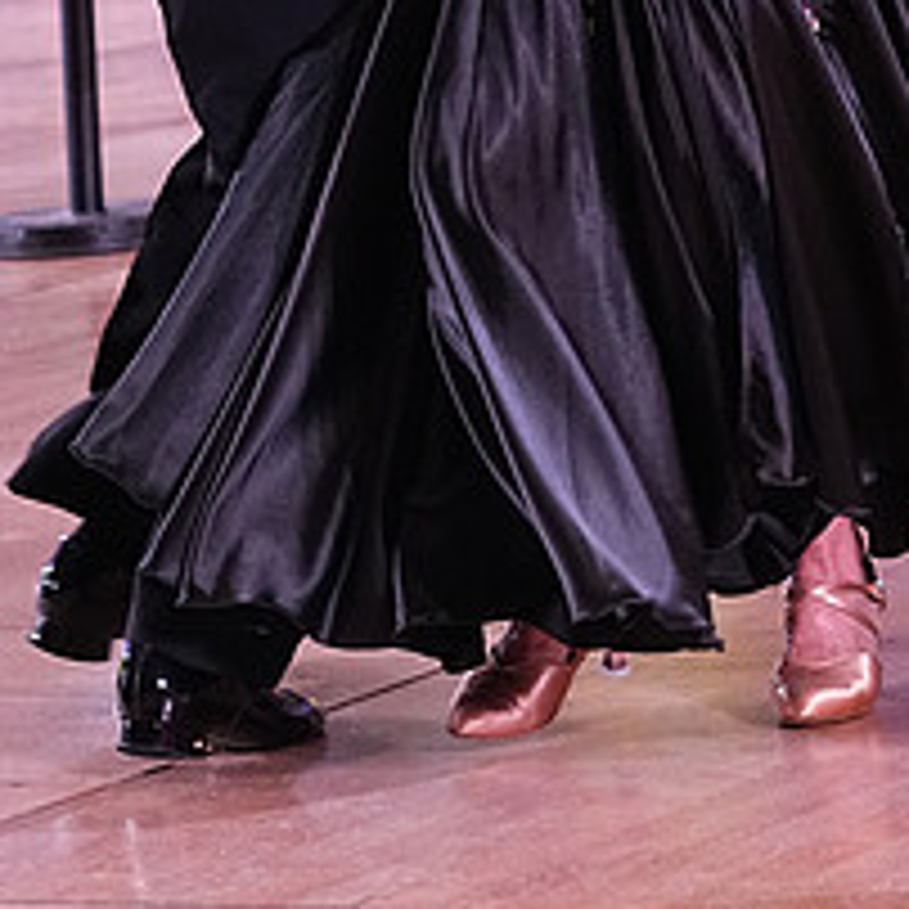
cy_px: -288
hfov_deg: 7.0
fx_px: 7398
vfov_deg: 7.0
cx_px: 367
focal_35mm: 249
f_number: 5.6
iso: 3200
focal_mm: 68
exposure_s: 1/320
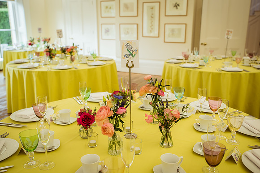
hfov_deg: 54.4
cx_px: 130
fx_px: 253
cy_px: 86
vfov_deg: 37.9
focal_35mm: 35
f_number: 4
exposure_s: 1/200
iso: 560
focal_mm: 35
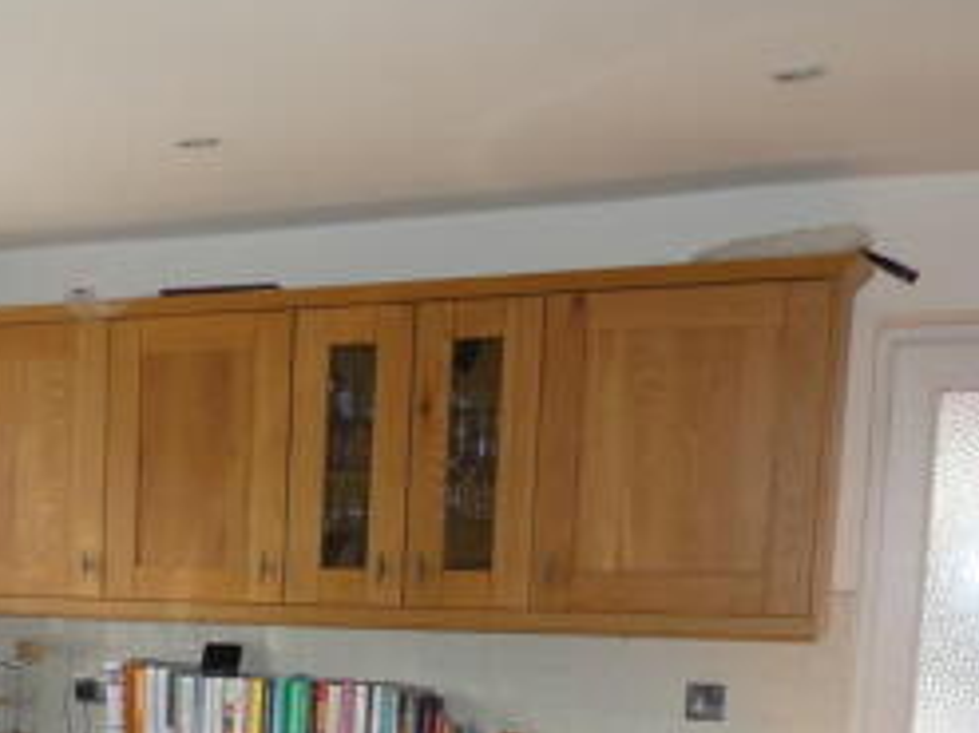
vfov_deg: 23.2
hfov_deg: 30.3
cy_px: 814
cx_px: -18
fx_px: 1668
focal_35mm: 59
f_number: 2.8
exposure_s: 1/60
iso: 125
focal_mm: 4.5
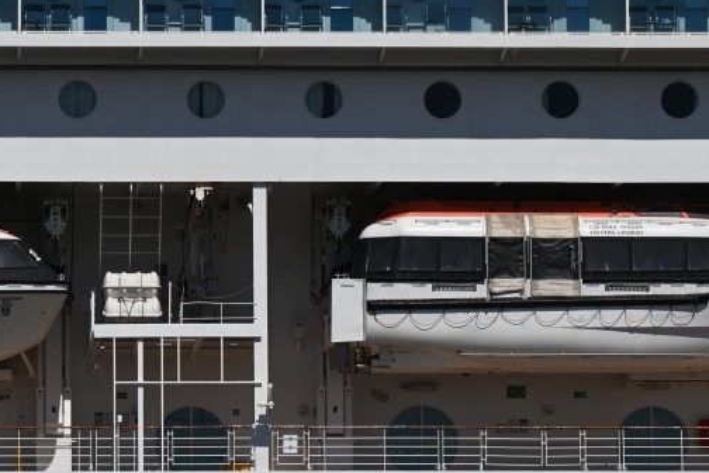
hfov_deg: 8.4
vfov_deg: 5.6
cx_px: 218
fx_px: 4805
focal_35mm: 244
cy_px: 308
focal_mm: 120
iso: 100
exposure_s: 1/1000
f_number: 8
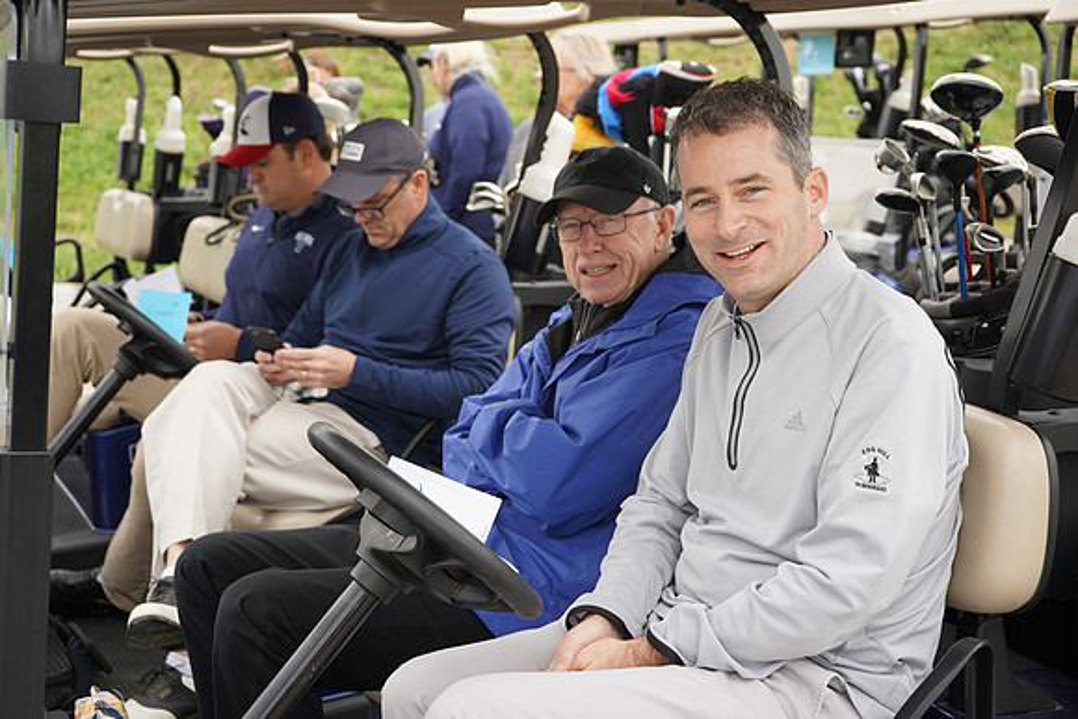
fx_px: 1587
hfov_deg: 37.5
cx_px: 539
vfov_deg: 25.5
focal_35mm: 53
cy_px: 360
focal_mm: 53
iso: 125
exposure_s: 1/80
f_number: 5.6
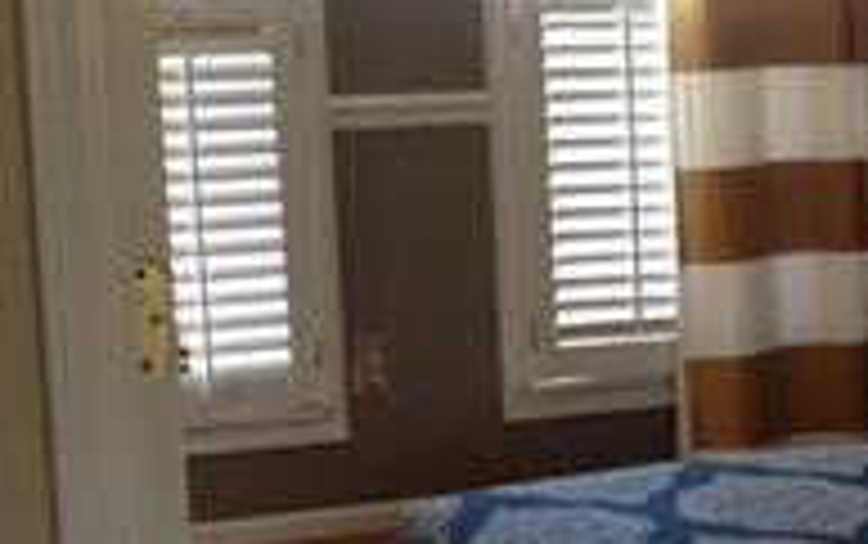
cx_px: 1295
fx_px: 2912
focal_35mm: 123
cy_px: 346
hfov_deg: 15.6
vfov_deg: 10.7
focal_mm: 4.28
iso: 64
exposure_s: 1/15
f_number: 2.4
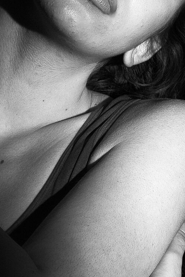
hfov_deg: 5.0
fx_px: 2126
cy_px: 259
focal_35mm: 276
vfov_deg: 7.4
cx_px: 50
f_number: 10
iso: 100
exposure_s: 1/125
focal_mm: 85
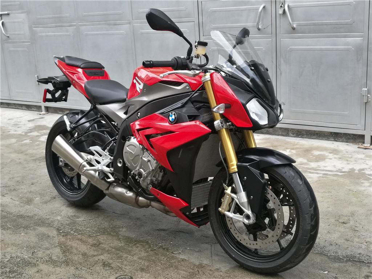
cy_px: 140
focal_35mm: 44
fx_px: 473
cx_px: 186
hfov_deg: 42.9
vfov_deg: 32.9
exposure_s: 1/50
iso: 64
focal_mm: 4.04
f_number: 2
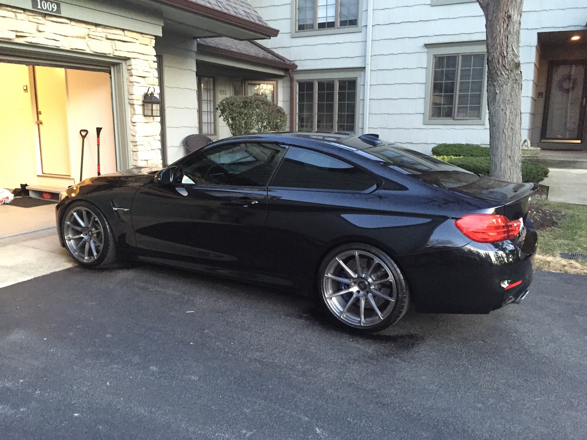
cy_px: 220
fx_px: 492
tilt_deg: -11.6
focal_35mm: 29
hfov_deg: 61.7
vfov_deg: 48.2
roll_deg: -0.5
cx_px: 294
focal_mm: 4.15
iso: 400
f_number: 2.2
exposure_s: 1/15
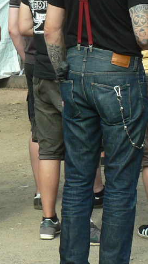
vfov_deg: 15.5
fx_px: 963
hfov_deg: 8.7
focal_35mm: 138
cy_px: 72
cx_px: 190
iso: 64
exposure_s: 1/125
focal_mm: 10.7
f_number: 4
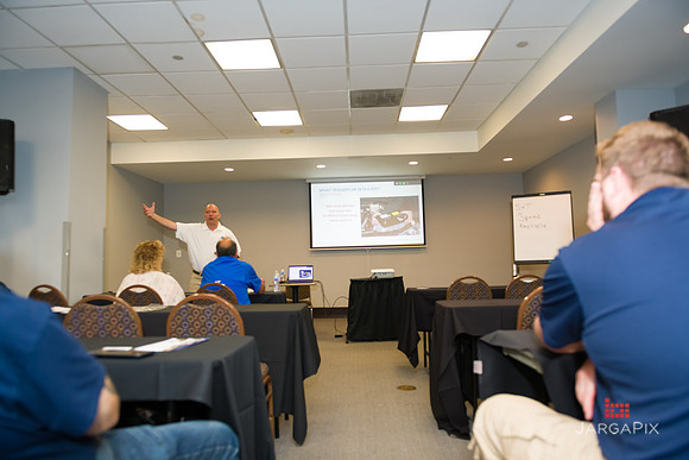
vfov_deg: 53.2
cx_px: 344
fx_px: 459
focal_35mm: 24
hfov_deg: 73.7
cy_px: 230
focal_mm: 24
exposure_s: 1/125
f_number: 3.2
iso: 1000
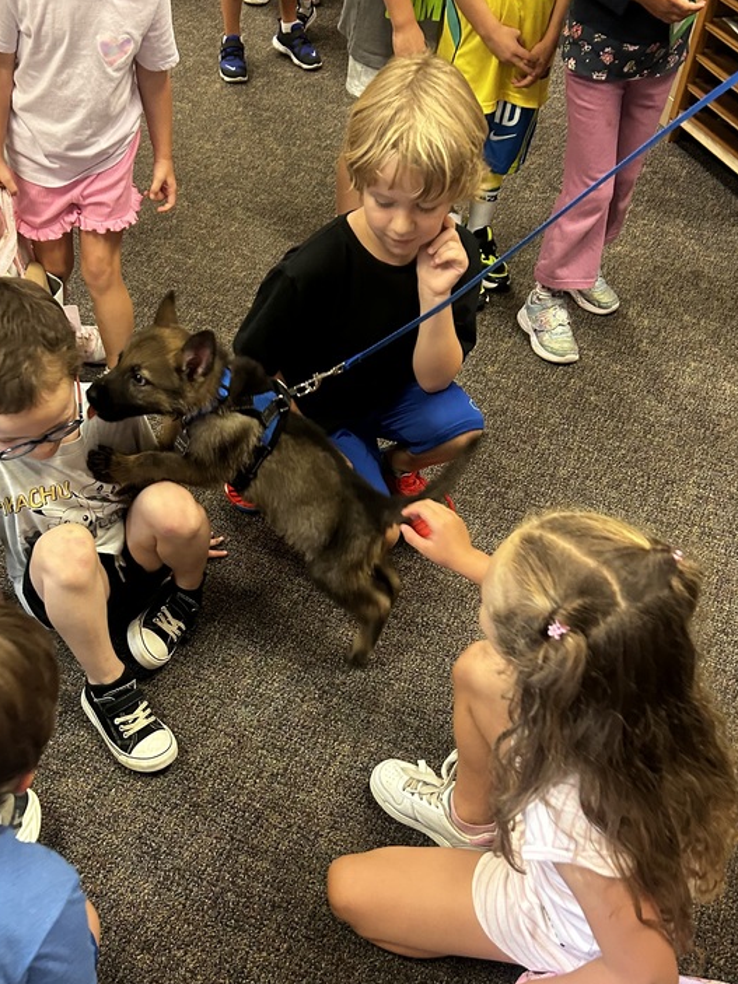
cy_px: 574
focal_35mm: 37
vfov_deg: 49.9
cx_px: 274
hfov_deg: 38.4
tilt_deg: -44.8
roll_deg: -2.3
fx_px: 1052
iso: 320
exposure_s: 1/60
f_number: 1.5
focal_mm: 5.7
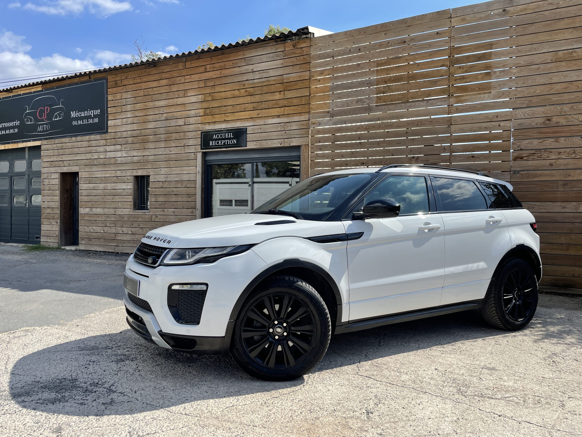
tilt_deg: -1.6
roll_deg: -0.6
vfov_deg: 53.1
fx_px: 437
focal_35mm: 26
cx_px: 291
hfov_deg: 67.3
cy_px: 218
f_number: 1.6
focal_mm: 4.2
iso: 32
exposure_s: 1/3509
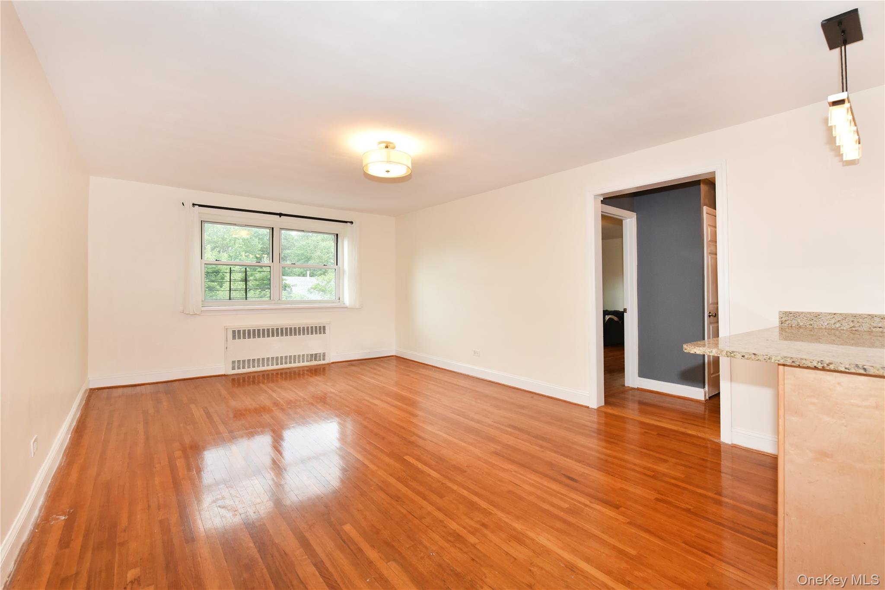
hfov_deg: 100.4
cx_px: 442
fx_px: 369
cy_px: 295
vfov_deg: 77.3
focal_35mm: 15
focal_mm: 15
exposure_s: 1/125
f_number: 7.1
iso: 1600
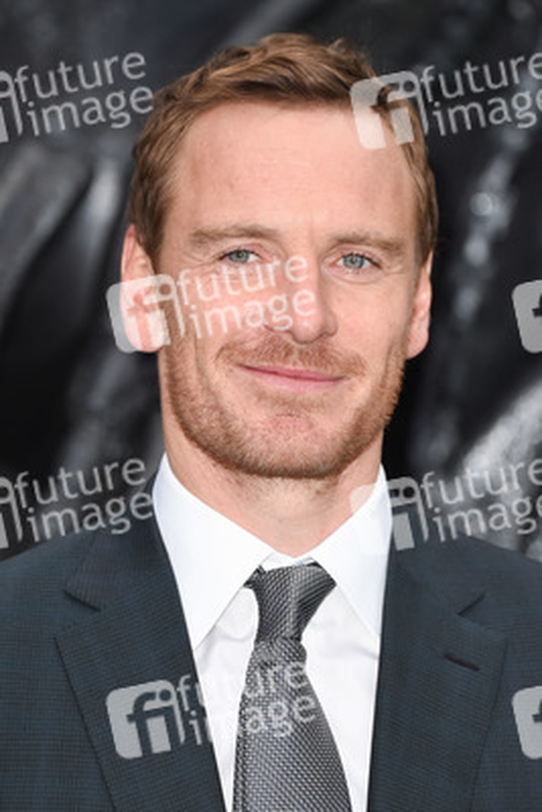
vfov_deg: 6.1
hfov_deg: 4.0
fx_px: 7671
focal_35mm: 340
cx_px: 271
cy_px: 406
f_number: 5.6
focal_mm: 340
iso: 640
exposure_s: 1/250
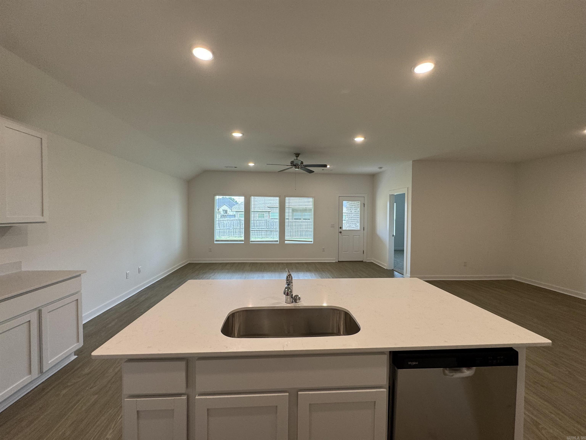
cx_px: 293
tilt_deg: -4.1
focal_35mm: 14
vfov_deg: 85.7
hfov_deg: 102.1
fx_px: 237
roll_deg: -0.2
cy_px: 220
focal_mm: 2.22
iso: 125
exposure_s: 1/120
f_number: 2.2
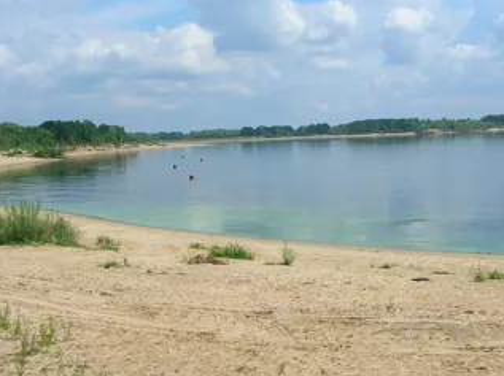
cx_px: 328
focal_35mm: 55
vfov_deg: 26.4
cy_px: 125
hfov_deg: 34.7
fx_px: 800
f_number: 4.9
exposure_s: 1/613
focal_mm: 5.7
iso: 50
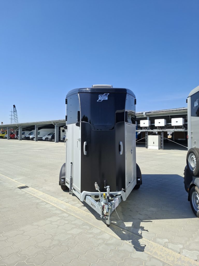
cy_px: 133
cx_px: 100
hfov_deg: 58.9
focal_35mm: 23
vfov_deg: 73.9
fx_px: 176
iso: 50
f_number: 1.8
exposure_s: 1/1692
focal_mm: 5.54
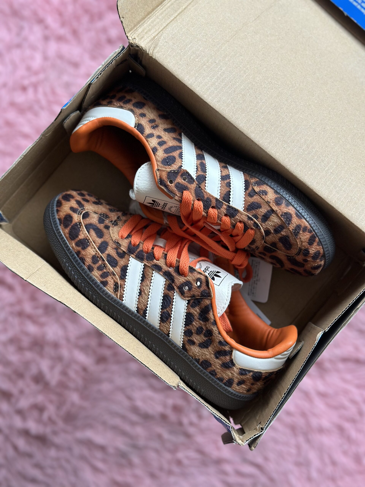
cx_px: 182
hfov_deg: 30.3
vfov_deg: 39.7
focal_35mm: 48
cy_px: 244
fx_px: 675
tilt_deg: -83.1
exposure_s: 1/179
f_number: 1.78
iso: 64
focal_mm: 6.86
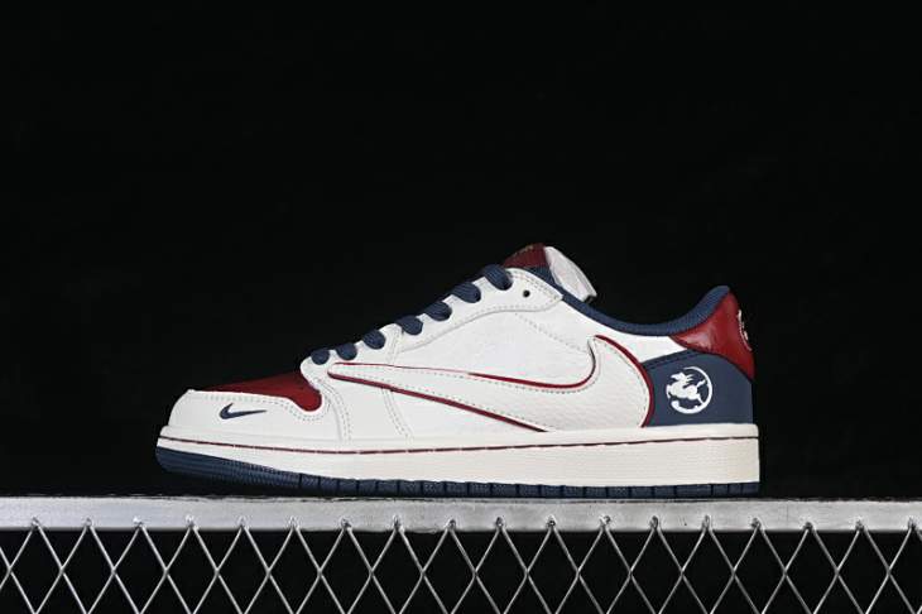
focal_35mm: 75
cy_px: 307
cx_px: 461
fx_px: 1920
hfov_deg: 27.0
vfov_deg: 18.2
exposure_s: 1/80
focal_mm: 50
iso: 160
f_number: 8
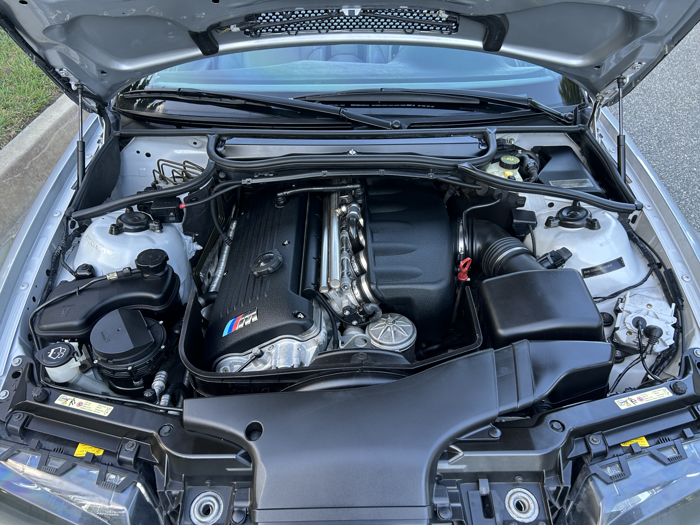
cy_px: 262
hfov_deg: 67.3
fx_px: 526
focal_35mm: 26
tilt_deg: -38.0
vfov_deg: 53.1
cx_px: 350
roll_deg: -2.9
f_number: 1.5
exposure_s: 1/121
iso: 64
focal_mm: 5.7
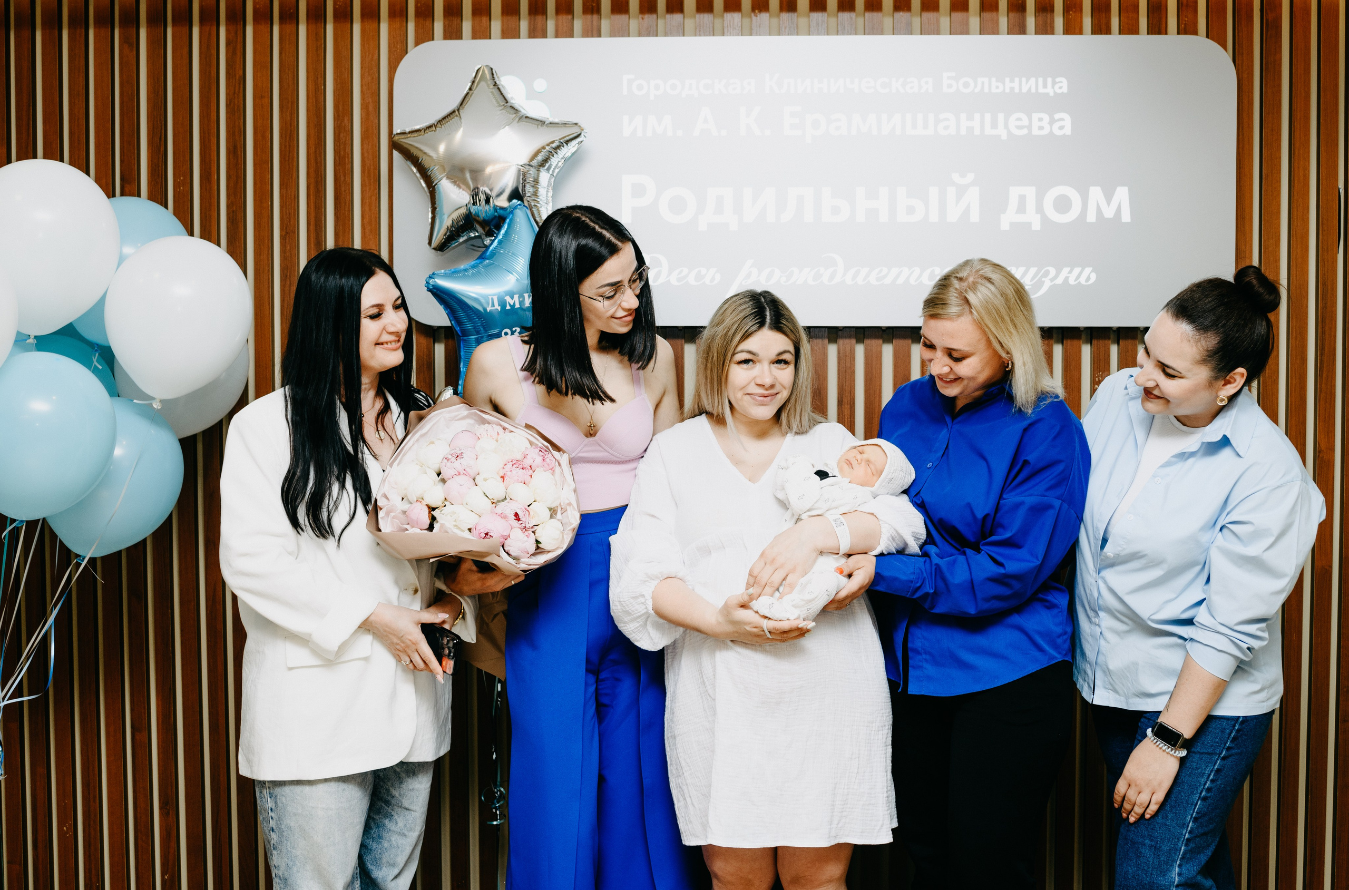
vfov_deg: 34.5
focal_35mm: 38
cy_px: 421
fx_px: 1435
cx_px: 704
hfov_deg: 50.3
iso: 200
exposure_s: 1/160
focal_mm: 35
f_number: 4
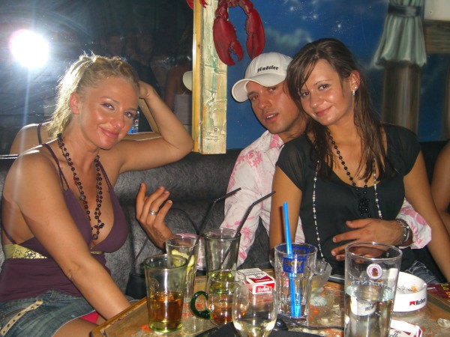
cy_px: 168
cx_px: 225
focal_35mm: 46
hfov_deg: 41.2
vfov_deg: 31.5
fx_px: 598
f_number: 3.1
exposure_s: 1/60
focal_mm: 9.5
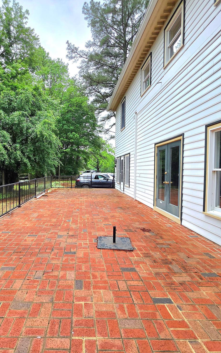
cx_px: 80
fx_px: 183
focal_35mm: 19
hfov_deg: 61.2
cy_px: 177
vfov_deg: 88.0
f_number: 1.9
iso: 40
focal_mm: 2.2
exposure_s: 1/2000
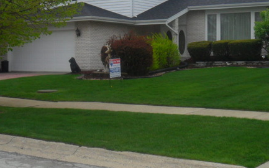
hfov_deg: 29.8
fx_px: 506
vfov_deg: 18.7
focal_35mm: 69
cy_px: 41
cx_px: 153
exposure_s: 1/250
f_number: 4.5
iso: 100
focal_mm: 7.8
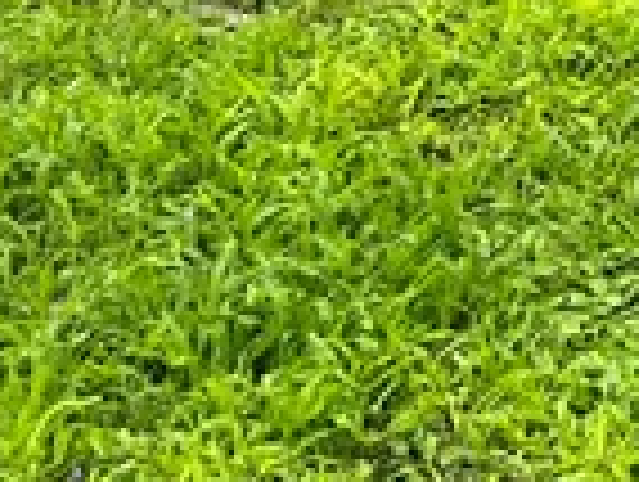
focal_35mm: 187
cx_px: 1246
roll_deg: +0.5
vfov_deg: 7.1
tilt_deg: -4.7
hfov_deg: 9.9
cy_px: -969
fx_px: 3458
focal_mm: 5.1
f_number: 1.6
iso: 40
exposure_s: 1/239
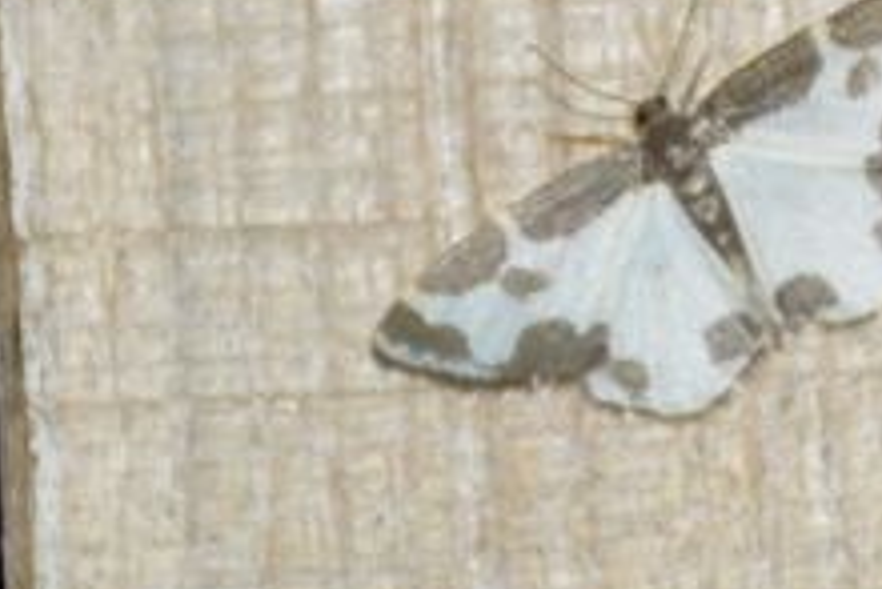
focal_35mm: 621
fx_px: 15228
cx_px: 666
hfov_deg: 3.3
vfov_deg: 2.2
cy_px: 264
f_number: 5.3
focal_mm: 95
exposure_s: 1/60
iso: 500
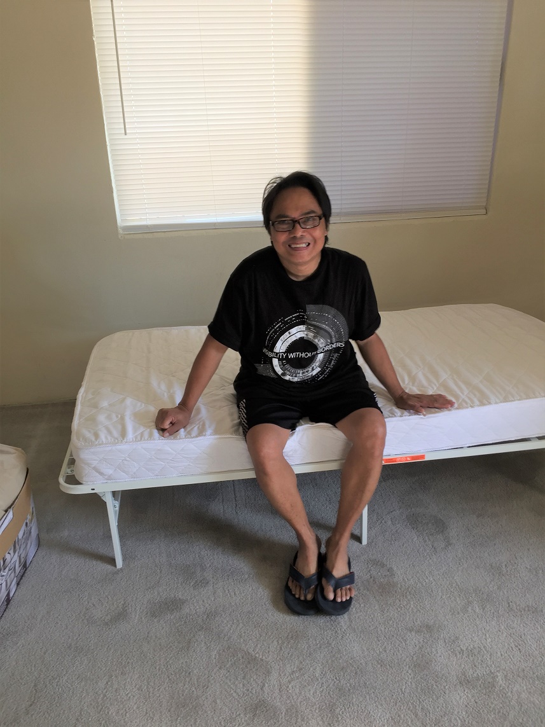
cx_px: 272
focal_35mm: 29
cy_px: 364
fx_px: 609
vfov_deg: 61.7
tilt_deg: -21.9
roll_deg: +2.1
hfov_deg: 48.2
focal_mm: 4.15
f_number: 2.2
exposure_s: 1/40
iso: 32
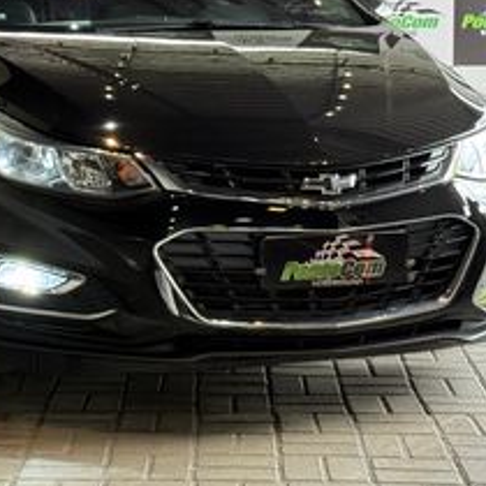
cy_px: 97
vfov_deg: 18.1
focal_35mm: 95
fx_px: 1509
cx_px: 143
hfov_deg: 18.2
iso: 200
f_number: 1.78
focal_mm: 6.76
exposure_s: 1/104
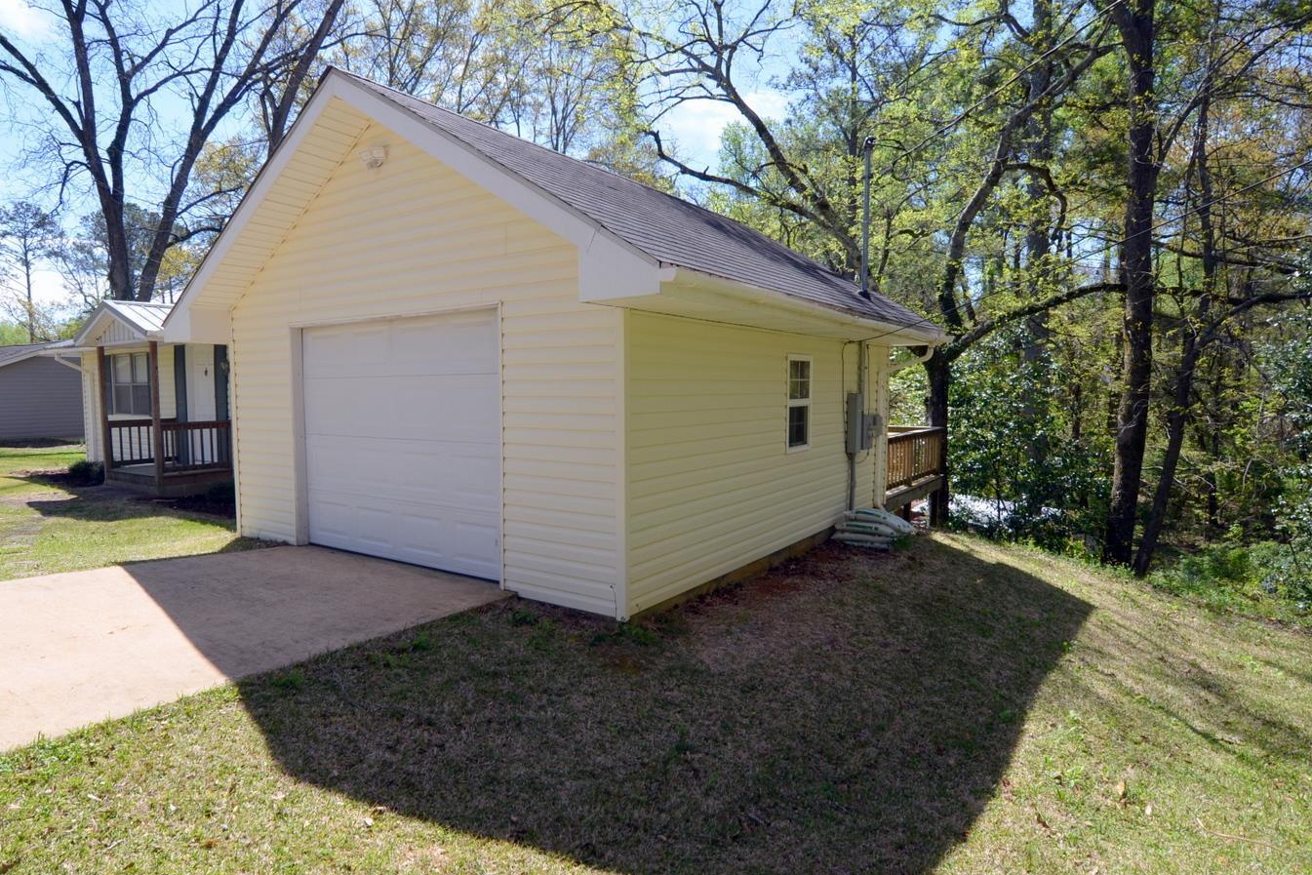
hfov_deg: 84.8
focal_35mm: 20
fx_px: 714
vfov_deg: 63.0
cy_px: 438
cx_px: 585
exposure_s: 1/250
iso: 180
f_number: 8
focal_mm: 11
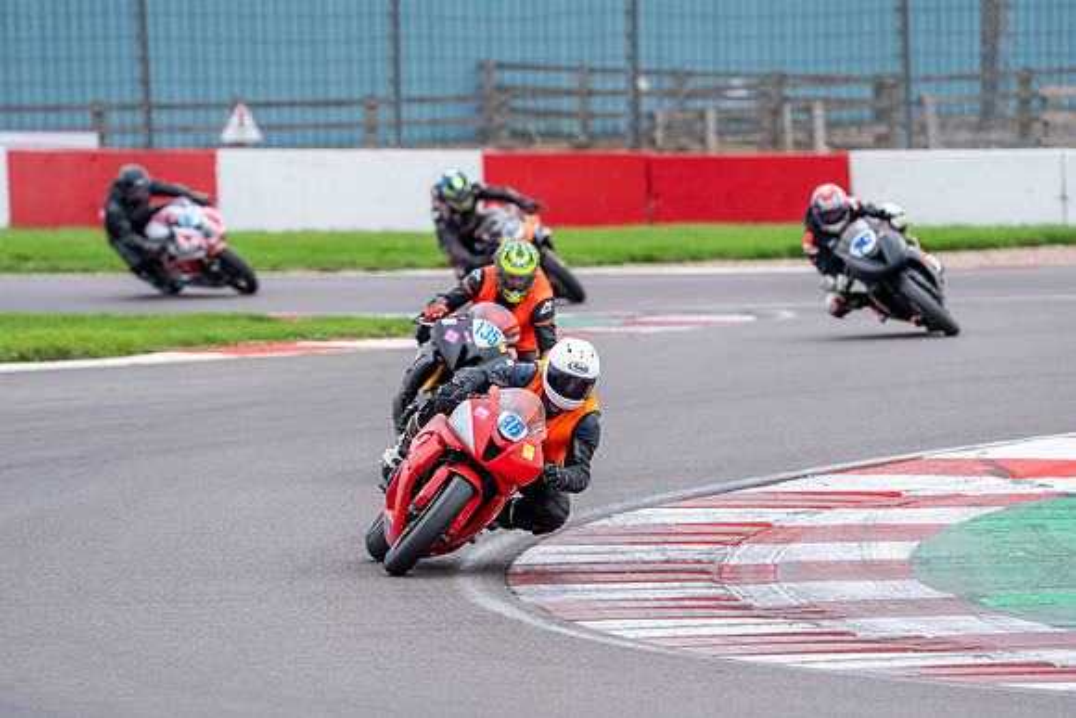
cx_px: 539
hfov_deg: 5.1
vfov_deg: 3.4
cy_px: 359
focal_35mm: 400
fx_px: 11969
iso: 800
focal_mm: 400
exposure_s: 1/320
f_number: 6.3
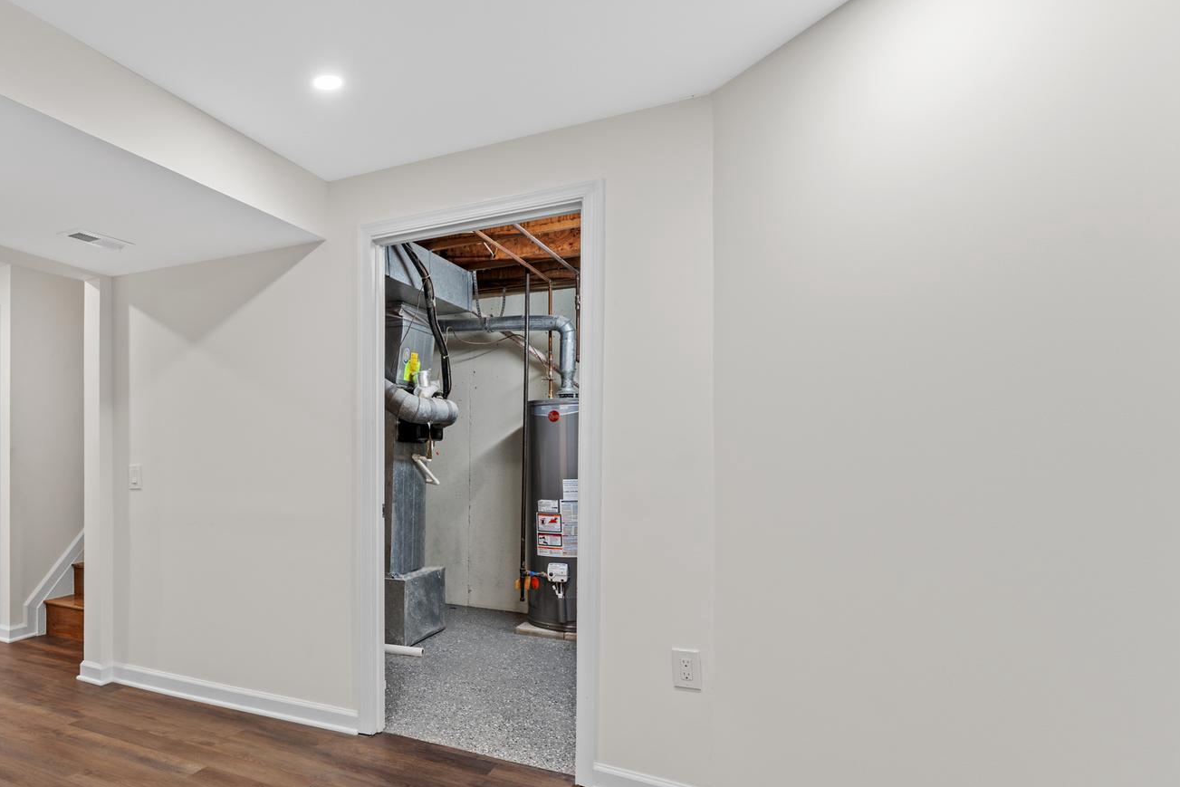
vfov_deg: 56.9
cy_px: 465
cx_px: 288
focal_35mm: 22
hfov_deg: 72.8
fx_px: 721
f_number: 8
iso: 100
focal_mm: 14
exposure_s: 1.3
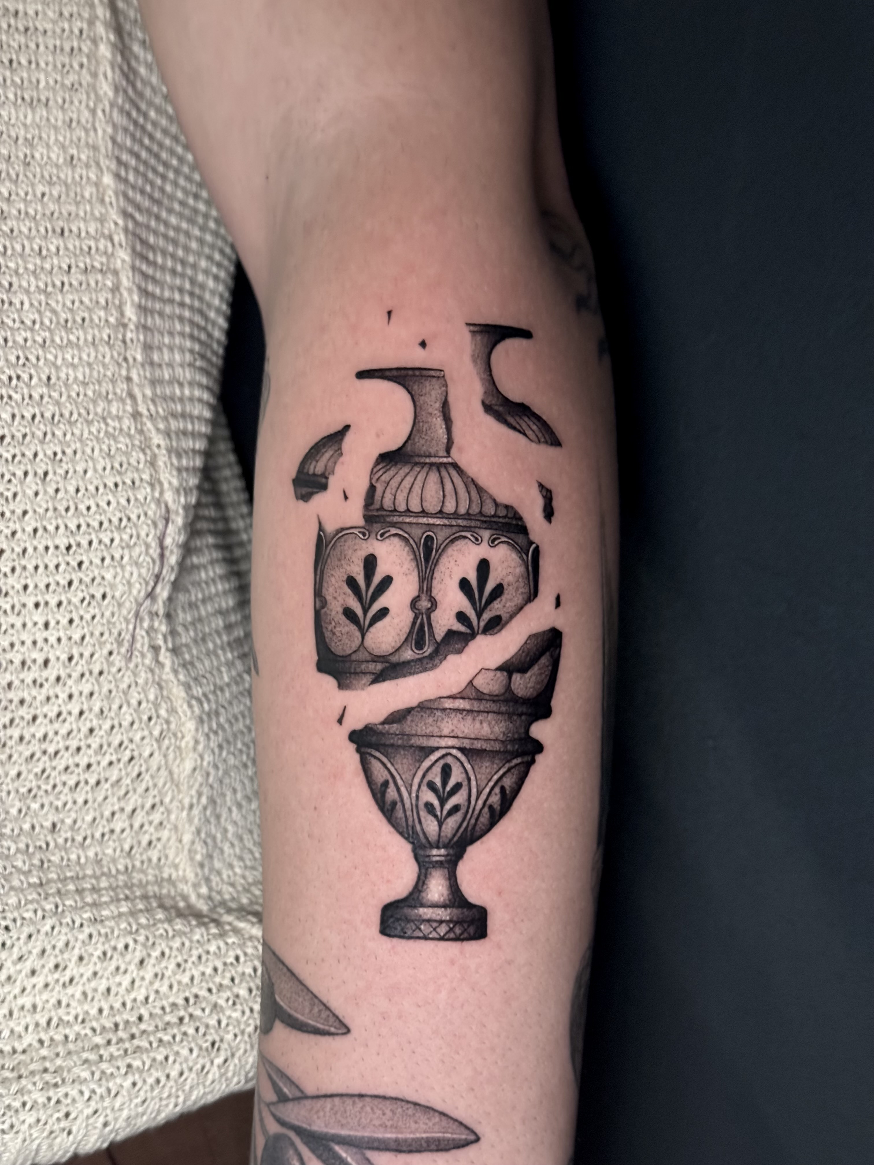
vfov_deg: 39.7
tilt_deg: +2.0
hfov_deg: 30.3
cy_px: 582
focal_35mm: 48
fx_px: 1616
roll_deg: +8.3
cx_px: 437
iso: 640
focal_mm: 6.76
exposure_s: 1/30
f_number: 1.78
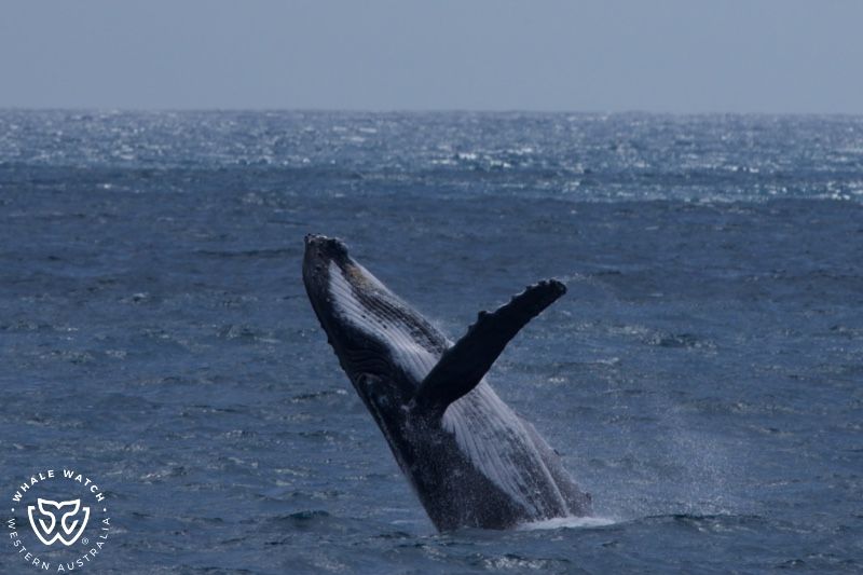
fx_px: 14379
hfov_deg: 3.4
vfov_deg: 2.3
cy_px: 288
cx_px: 432
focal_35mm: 600
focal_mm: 600
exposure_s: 1/3200
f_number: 8
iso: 500
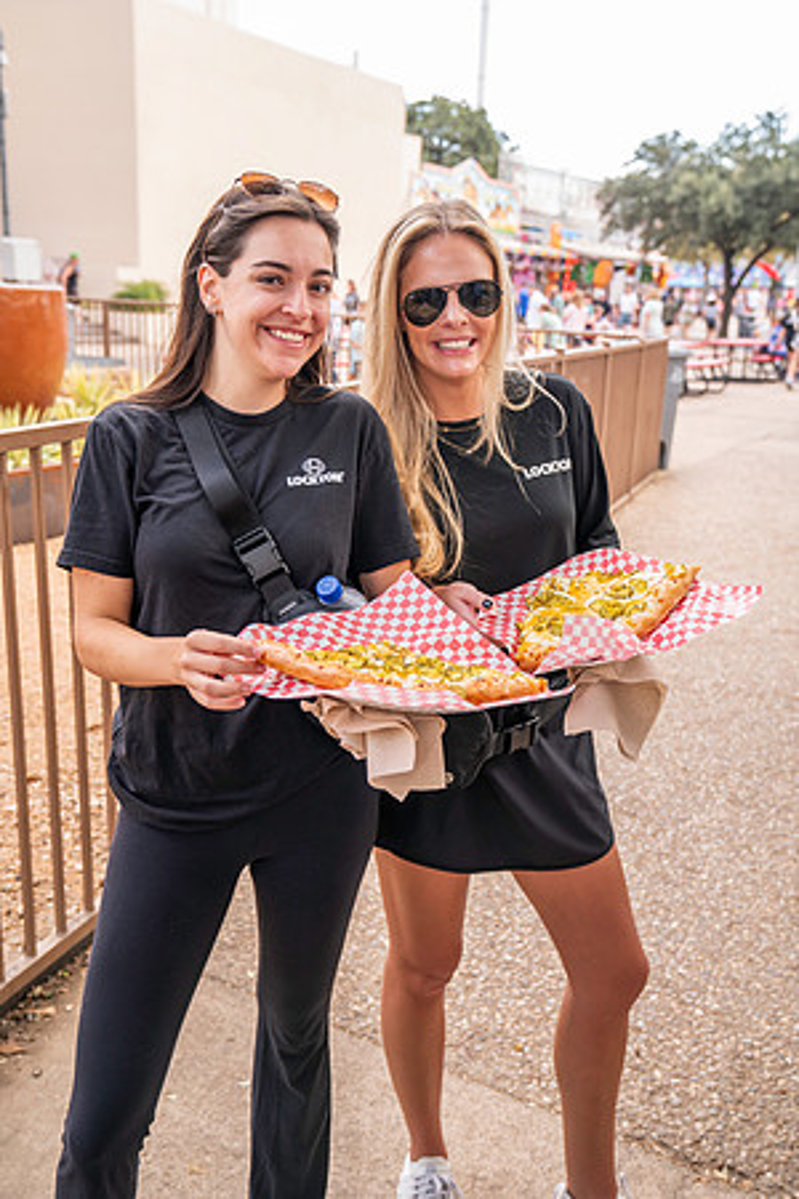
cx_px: 400
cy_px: 600
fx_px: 1198
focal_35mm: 36
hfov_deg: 36.9
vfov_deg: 53.1
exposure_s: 1/200
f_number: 4
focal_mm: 36
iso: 320
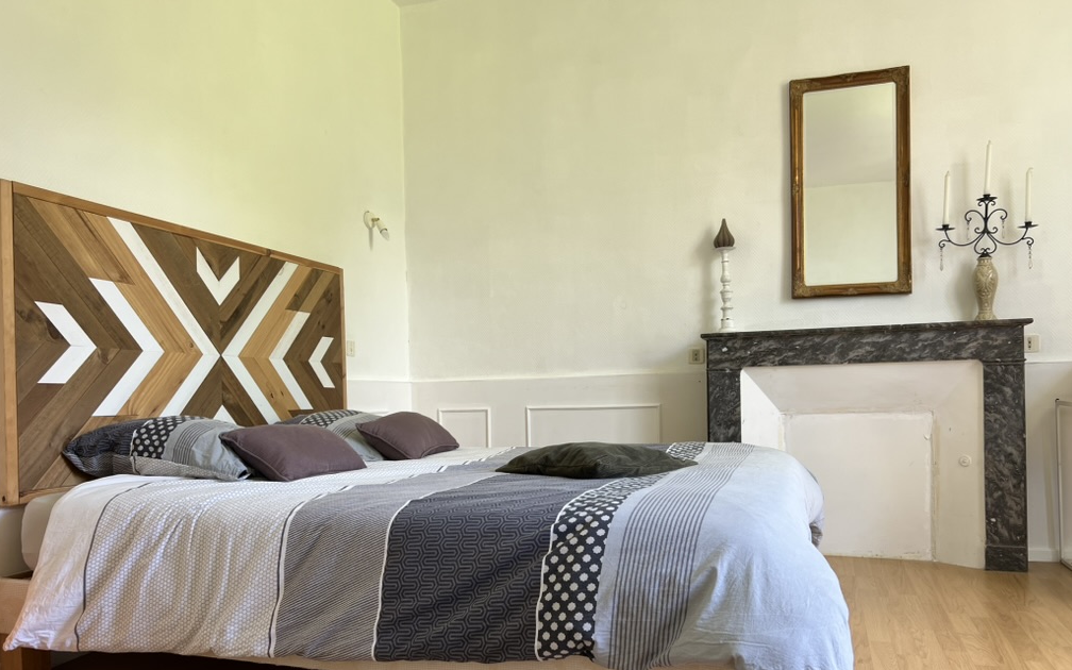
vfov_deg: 44.3
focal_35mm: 28
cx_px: 540
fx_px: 818
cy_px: 400
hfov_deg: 66.5
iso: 80
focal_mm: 5.7
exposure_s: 1/121
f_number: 1.5
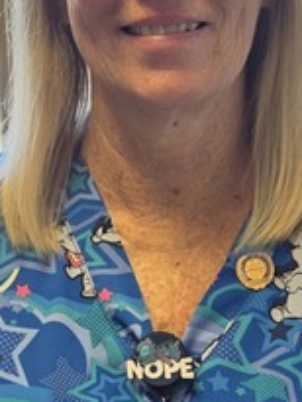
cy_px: 418
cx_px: 139
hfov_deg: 12.9
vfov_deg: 16.7
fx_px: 1336
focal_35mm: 115
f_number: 1.4
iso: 16
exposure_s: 1/120
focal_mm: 6.5
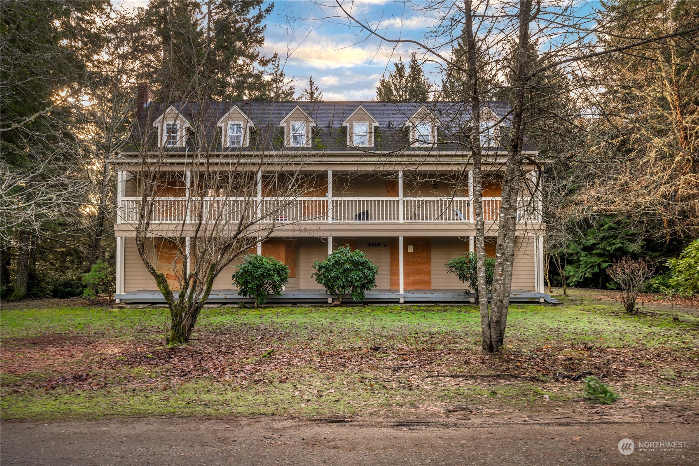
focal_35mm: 24
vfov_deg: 53.1
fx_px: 466
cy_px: 233
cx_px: 350
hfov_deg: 73.7
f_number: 5.6
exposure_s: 1/30
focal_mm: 24
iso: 100
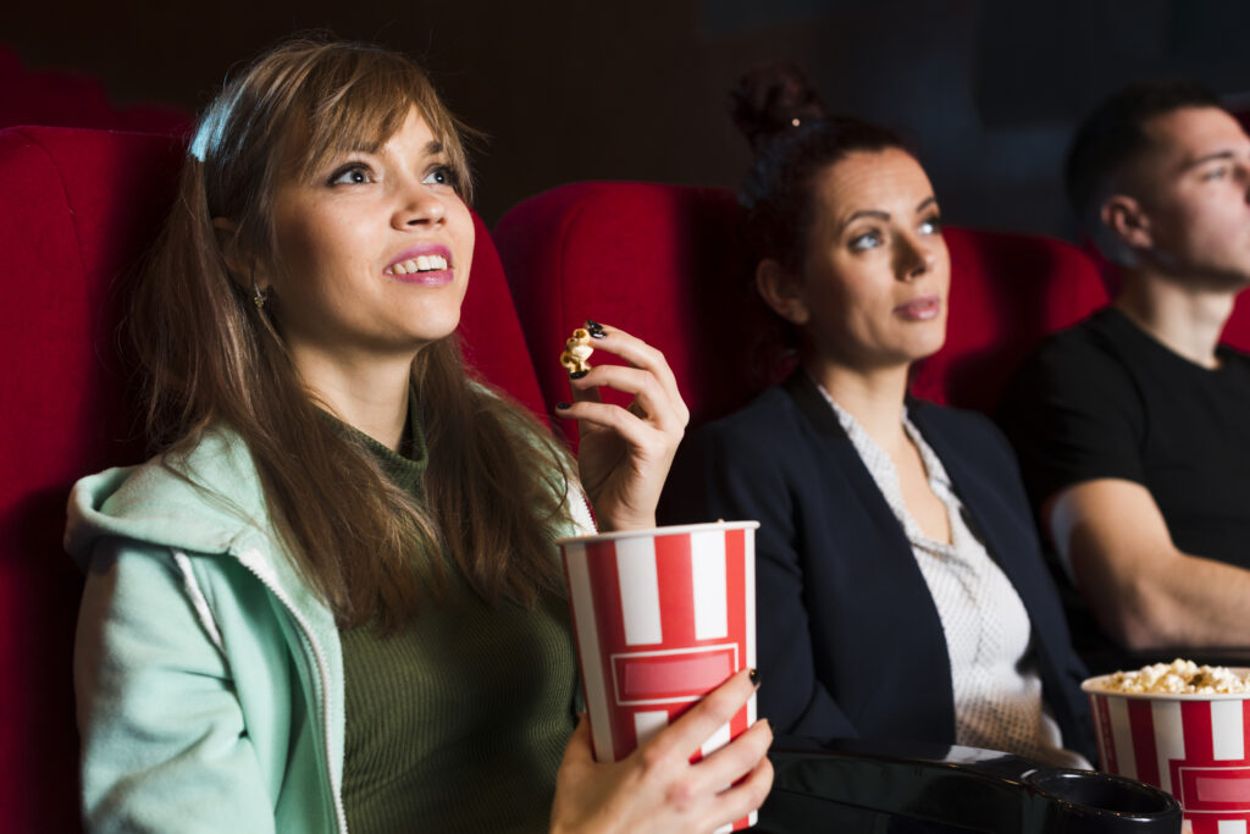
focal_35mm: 50
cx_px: 625
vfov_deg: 27.0
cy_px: 417
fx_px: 1736
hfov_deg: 39.6
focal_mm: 50
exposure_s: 1/160
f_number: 3.5
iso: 320
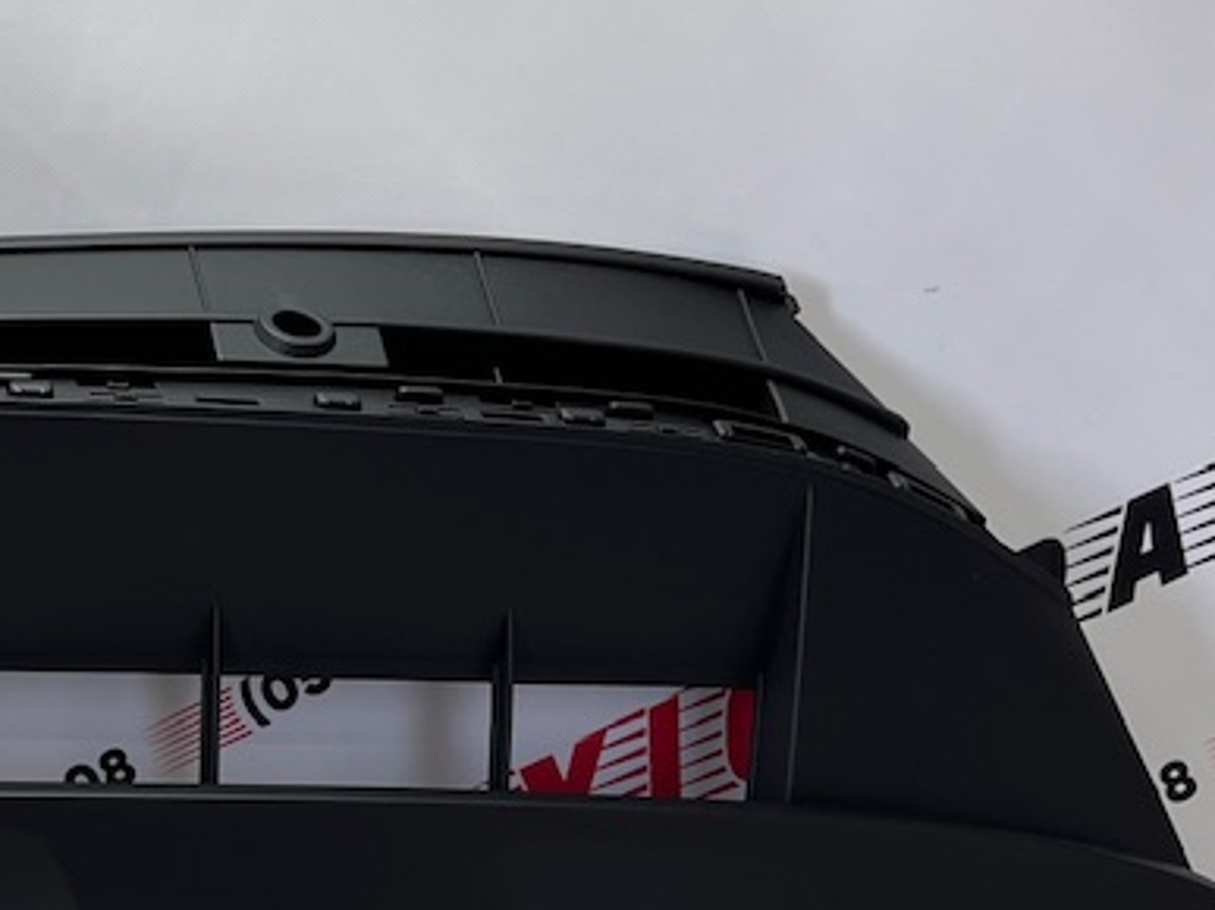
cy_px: 584
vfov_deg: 17.1
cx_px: -471
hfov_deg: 20.3
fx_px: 3018
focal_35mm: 86
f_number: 1.6
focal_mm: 5.1
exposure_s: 1/100
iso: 40
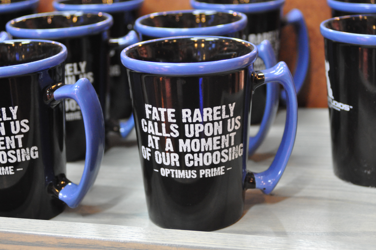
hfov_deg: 26.7
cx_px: 188
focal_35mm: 76
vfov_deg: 17.9
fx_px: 794
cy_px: 124
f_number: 4.5
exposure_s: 1/25
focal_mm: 50
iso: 1600
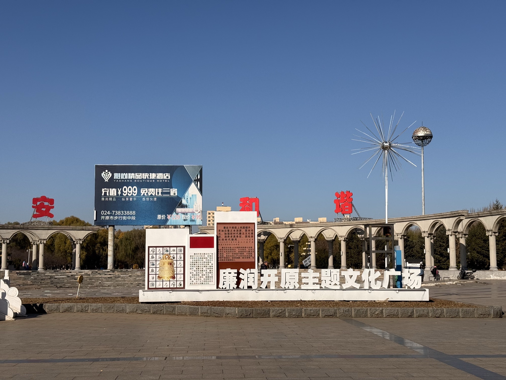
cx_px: 253
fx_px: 702
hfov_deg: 39.7
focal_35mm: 48
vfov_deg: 30.3
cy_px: 190
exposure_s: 1/8772
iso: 64
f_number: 1.78
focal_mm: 6.76
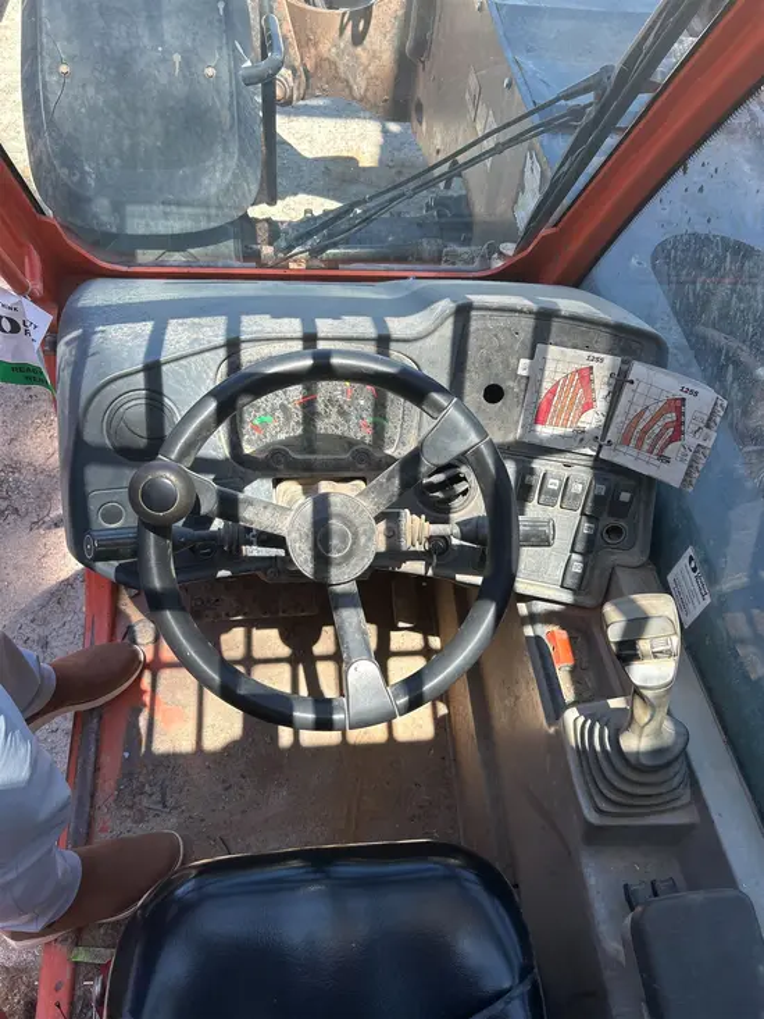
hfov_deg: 53.1
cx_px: 382
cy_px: 510
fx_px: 765
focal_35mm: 26
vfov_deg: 67.3
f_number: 1.5
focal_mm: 5.7
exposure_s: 1/544
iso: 50
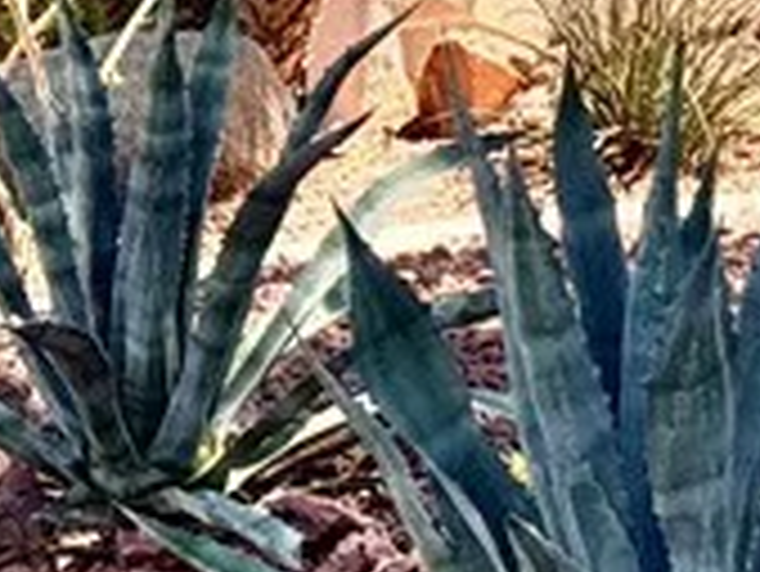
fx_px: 6393
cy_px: -486
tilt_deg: +2.7
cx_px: 1547
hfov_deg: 6.6
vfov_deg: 5.0
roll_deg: +0.0
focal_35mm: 291
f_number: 1.78
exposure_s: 1/4608
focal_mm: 6.76
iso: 64
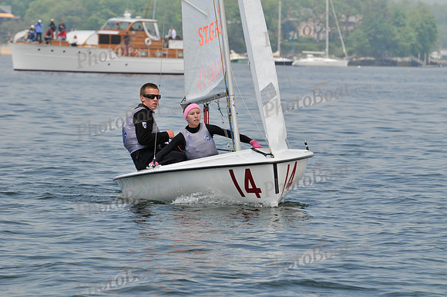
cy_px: 148
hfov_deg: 9.8
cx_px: 224
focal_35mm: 210
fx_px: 2604
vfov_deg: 6.5
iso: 200
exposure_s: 1/640
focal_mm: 140
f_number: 8
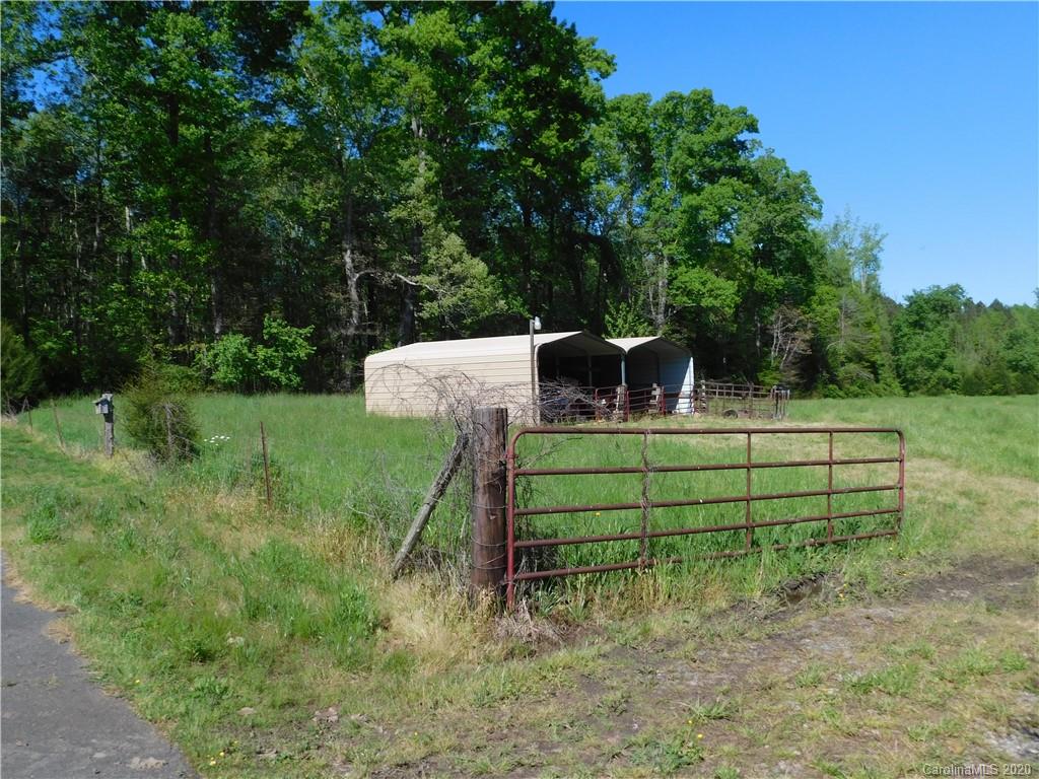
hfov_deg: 60.0
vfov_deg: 46.8
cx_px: 520
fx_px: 900
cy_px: 390
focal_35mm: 30
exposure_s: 1/400
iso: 125
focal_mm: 5.3
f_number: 6.4
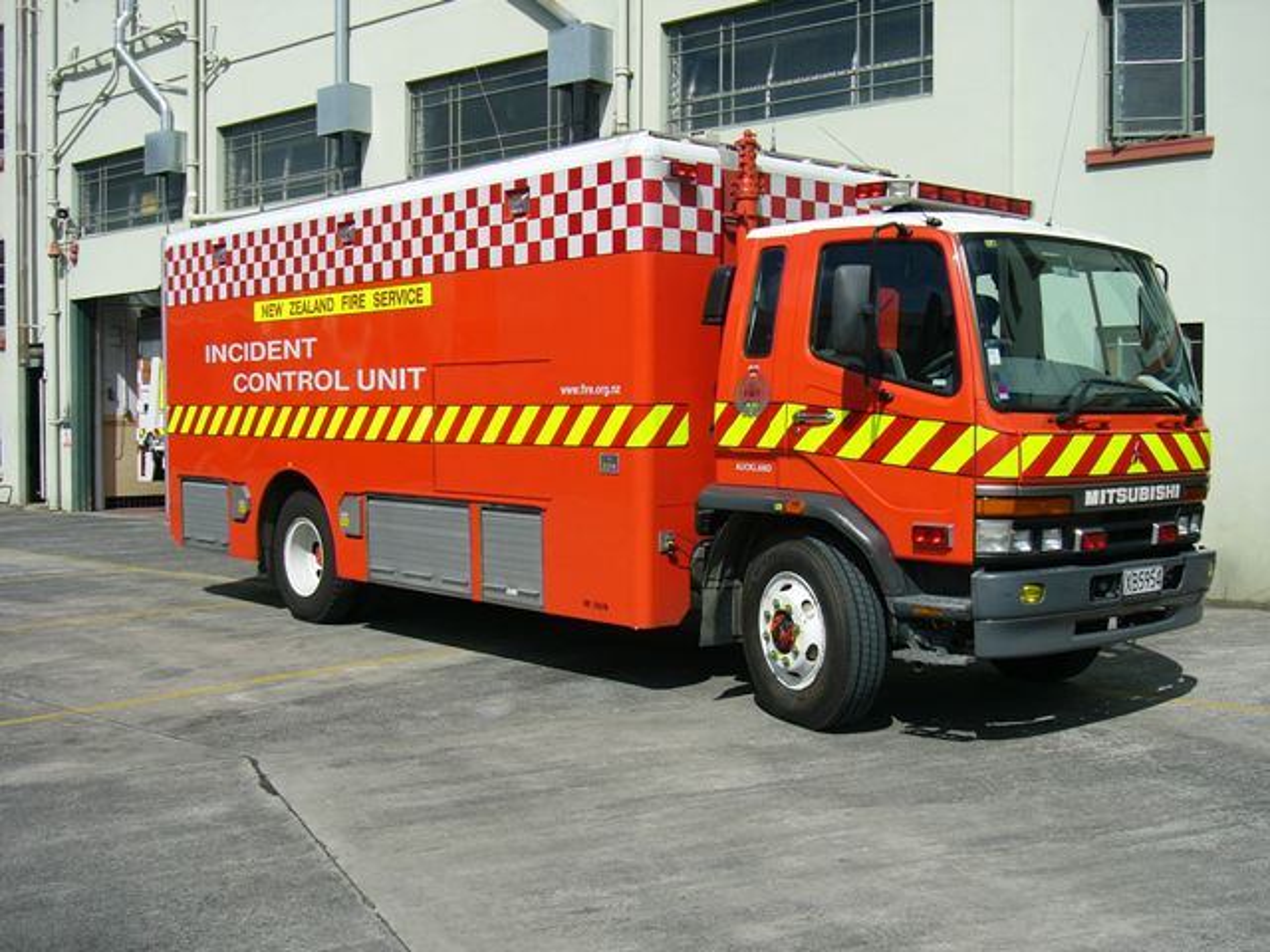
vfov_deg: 36.8
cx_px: 635
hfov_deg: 47.9
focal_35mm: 39
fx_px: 1431
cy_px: 476
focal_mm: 6.5
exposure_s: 1/200
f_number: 8.3
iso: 50
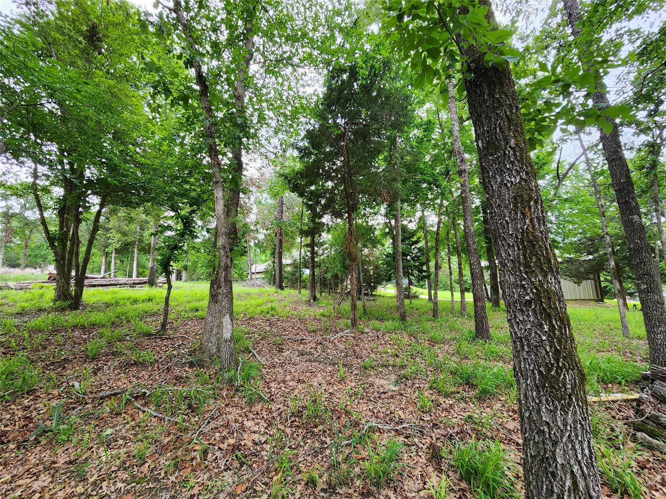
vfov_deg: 89.9
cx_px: 333
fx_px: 250
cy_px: 250
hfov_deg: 106.2
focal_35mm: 13
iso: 125
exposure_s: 1/60
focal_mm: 2.2
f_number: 2.2
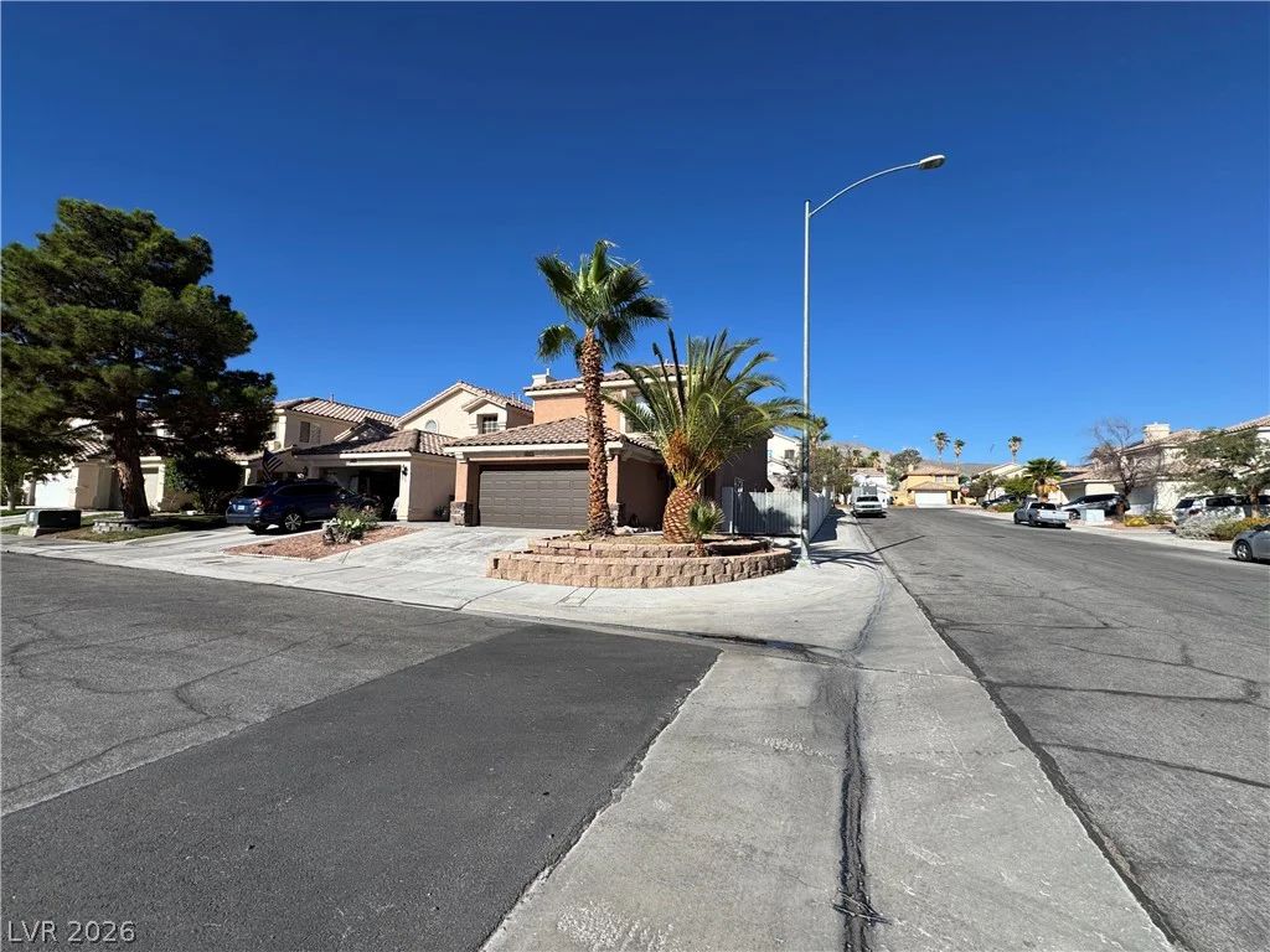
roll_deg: -1.0
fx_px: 514
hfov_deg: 102.1
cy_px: 476
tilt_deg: +2.3
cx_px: 635
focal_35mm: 14
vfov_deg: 85.7
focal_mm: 2.22
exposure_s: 1/2584
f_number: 2.2
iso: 50
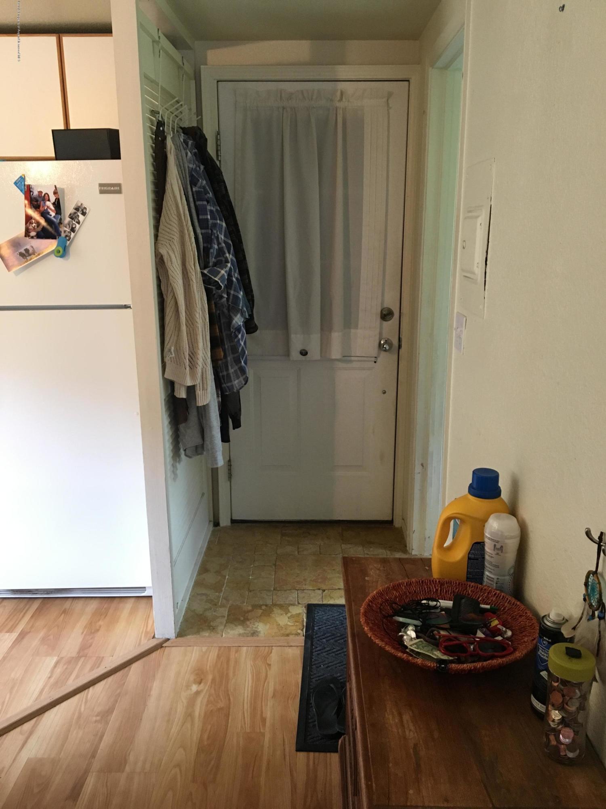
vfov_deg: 61.7
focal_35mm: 29
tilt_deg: -14.2
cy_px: 404
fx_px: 677
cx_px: 303
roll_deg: -0.2
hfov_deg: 48.2
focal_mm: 4.15
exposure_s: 1/30
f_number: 2.2
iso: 125
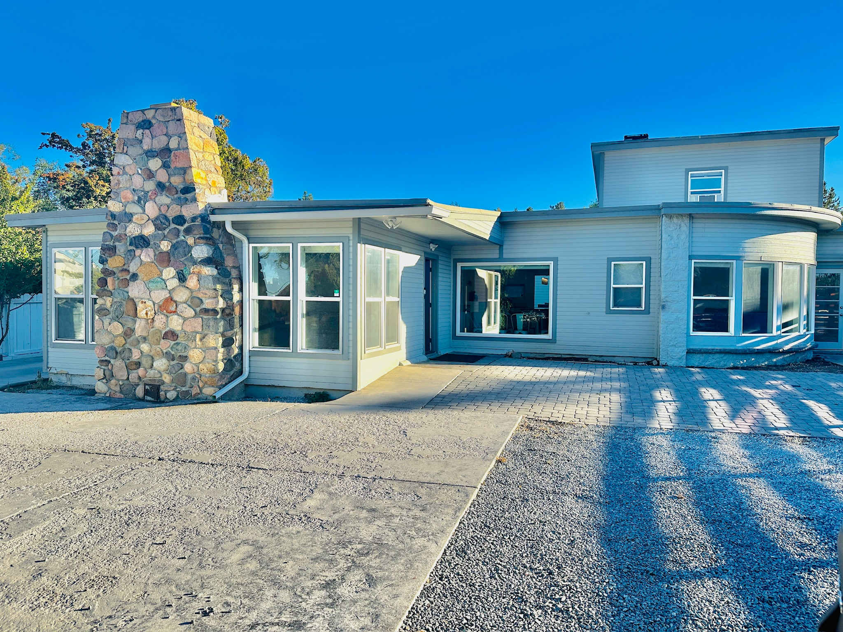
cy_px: 316
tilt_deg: -1.4
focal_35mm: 24
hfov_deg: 71.6
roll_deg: -0.7
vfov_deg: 56.8
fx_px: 584
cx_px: 422
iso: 80
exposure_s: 1/2353
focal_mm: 6.86
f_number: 1.78
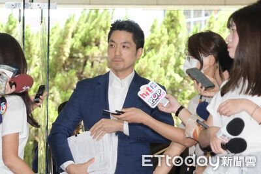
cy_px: 87
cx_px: 130
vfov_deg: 16.5
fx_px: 602
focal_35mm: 83
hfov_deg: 24.5
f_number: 2.8
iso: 640
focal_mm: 55
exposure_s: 1/250
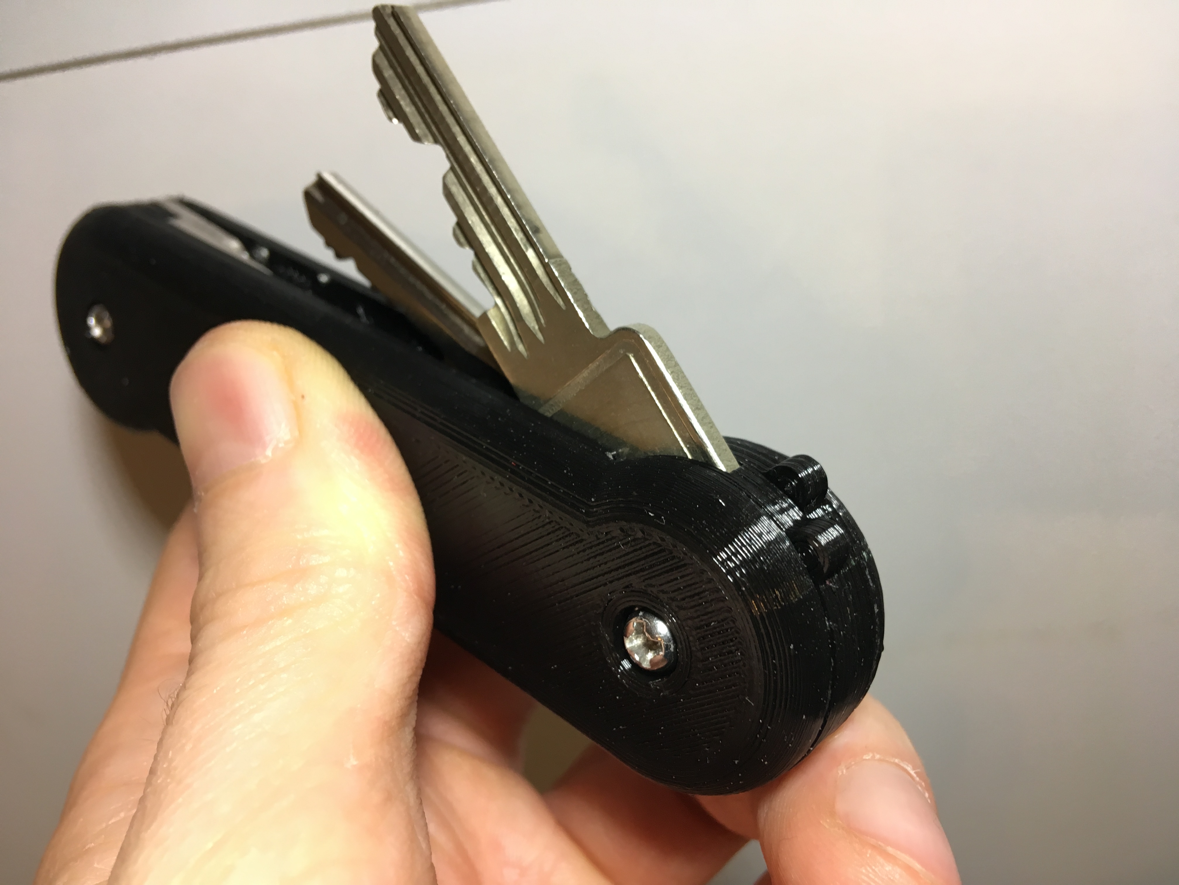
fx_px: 988
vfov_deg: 48.2
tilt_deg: -33.9
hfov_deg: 61.7
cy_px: 442
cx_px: 590
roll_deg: +9.4
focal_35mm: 29
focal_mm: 4.15
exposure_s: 1/33
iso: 80
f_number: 2.2
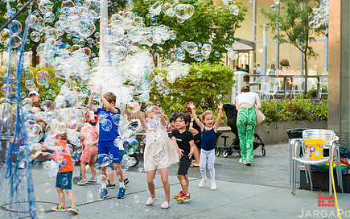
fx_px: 725
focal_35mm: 76
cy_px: 80
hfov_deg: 27.1
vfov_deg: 17.1
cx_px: 142
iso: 1250
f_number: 3.2
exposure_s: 1/1250
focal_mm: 56
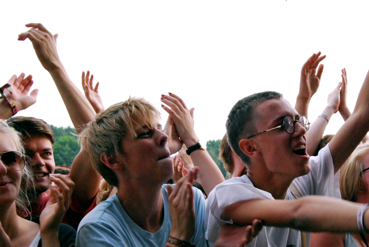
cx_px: 257
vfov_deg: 23.3
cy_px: 170
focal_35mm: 58
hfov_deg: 34.0
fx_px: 595
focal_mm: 26
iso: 1600
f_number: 9
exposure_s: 1/320
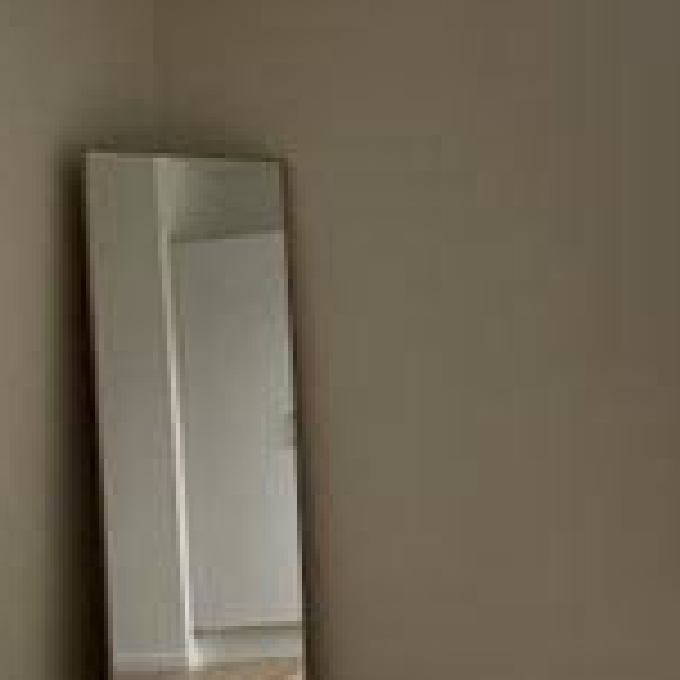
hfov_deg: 26.8
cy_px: 450
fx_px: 1356
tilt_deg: -5.9
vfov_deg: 28.0
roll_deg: -0.6
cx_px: 657
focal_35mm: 61
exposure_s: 1/351
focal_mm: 4.2
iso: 32
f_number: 1.6
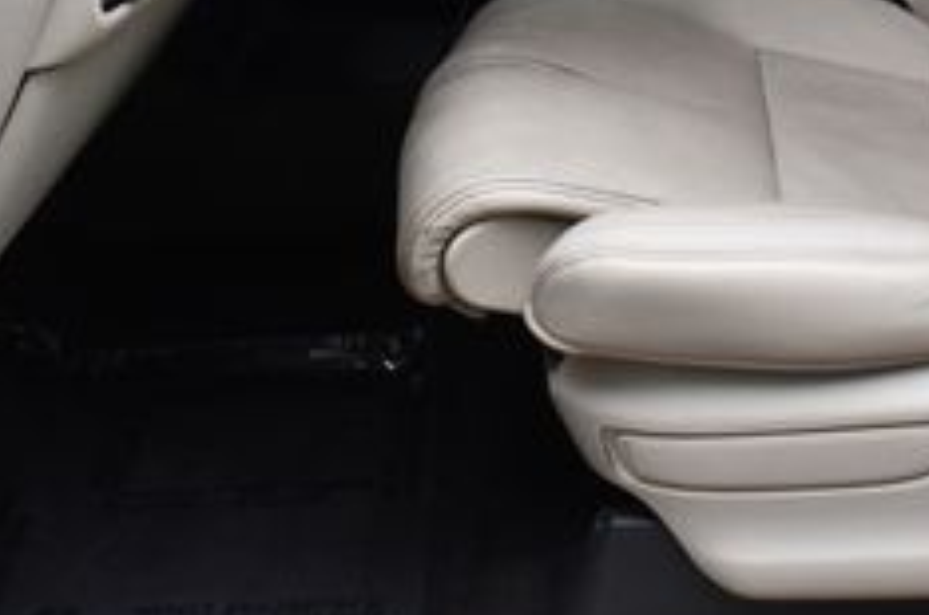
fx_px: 1906
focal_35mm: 74
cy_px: -202
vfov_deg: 17.2
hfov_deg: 26.7
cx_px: 786
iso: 400
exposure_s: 1/250
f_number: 4
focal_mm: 18
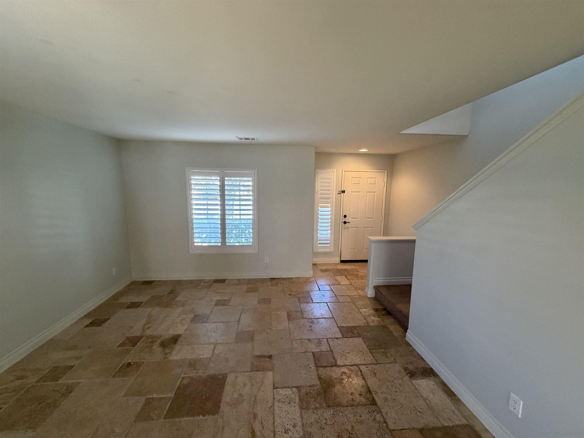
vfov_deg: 85.7
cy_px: 219
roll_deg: -0.4
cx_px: 292
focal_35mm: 14
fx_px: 236
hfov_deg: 102.1
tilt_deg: -5.2
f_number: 2.2
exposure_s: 1/60
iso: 320
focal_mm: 2.22
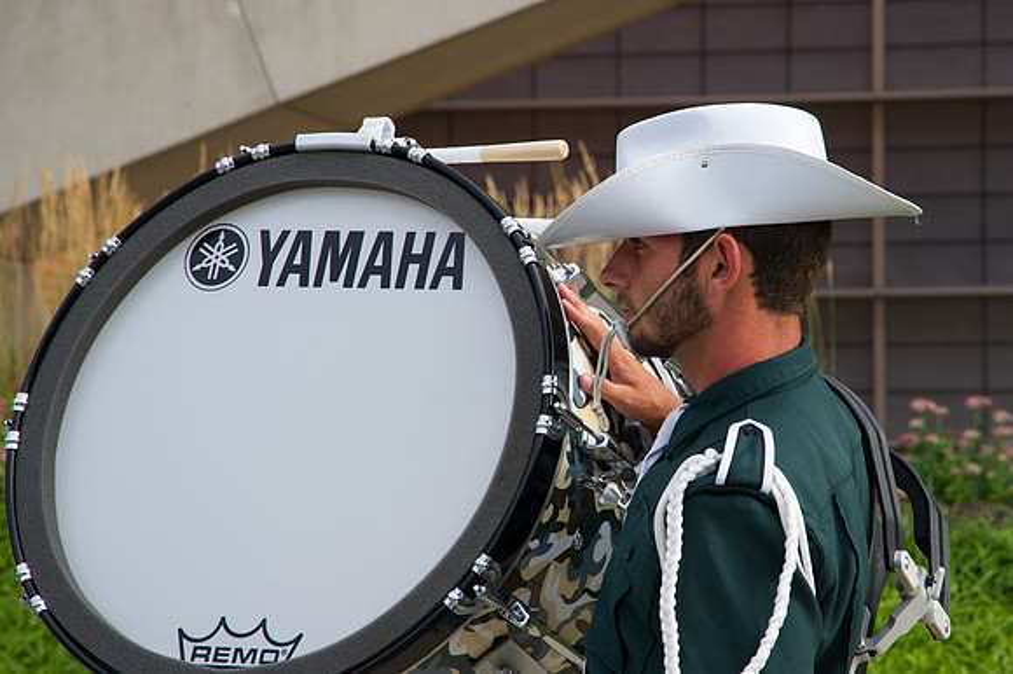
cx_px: 645
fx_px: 4300
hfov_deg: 13.4
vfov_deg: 9.0
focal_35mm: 153
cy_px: 313
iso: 320
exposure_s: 1/320
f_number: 9
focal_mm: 120
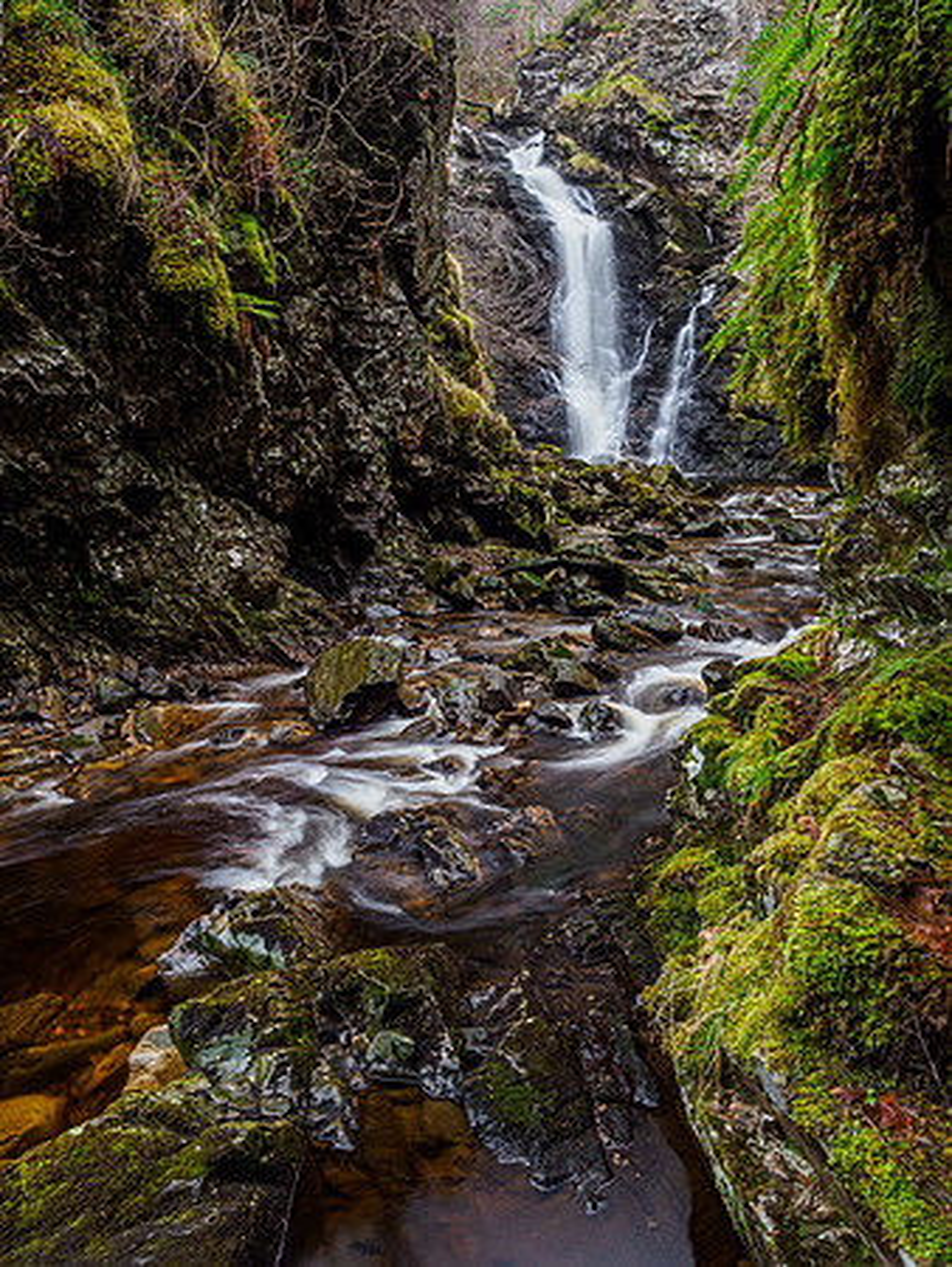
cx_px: 476
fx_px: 879
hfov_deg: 56.9
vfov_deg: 71.6
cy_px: 634
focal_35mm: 24
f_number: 6.3
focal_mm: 12
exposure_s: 1
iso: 200
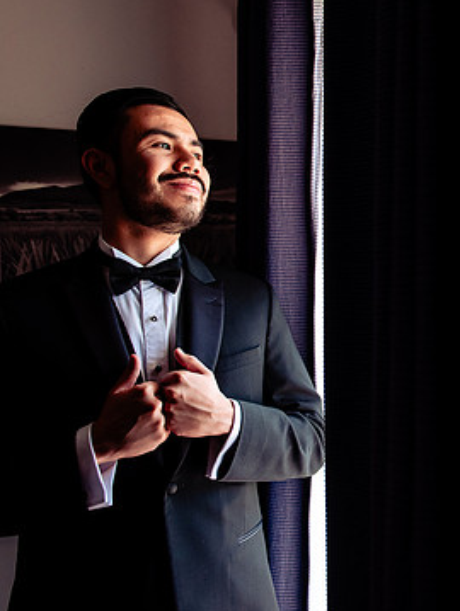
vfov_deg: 44.7
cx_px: 419
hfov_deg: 32.6
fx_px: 743
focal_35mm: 42
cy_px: 277
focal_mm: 24
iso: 800
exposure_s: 1/250
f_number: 3.5
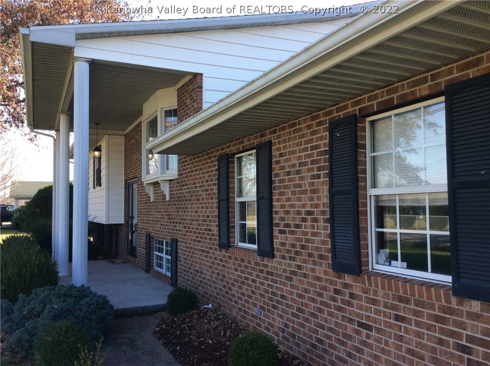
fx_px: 452
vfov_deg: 44.0
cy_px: 183
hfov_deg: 56.9
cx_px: 245
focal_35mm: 32
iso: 32
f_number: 2.4
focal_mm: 3.3
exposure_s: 1/290
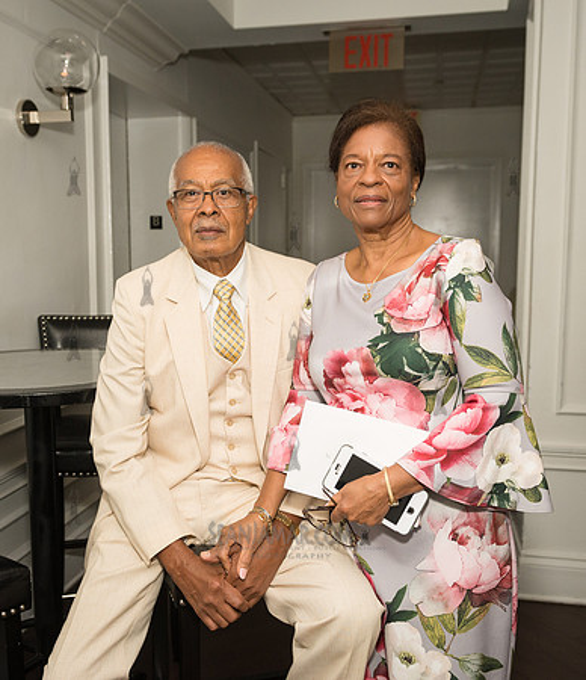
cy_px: 340
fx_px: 764
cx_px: 259
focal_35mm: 37
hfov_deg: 41.9
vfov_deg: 47.9
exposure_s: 1/1000
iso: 1600
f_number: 4
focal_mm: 27
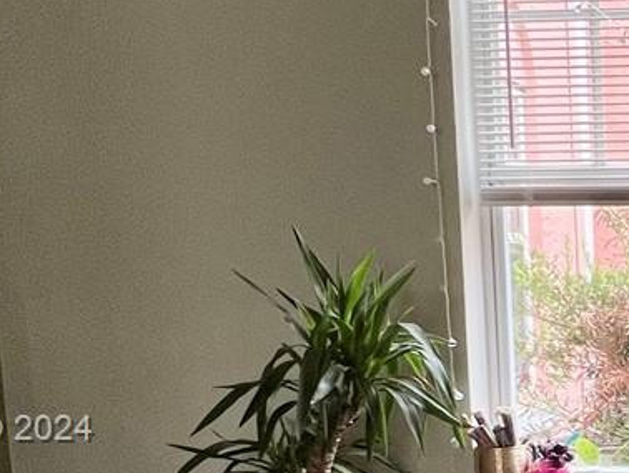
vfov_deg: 25.7
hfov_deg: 27.0
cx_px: 892
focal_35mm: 55
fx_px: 1000
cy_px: 431
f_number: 1.8
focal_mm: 1.57
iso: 64
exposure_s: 1/99
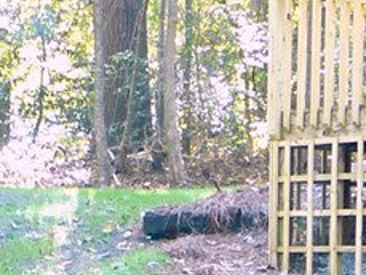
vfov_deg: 8.0
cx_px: -8
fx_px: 1936
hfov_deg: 10.7
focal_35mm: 183
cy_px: 405
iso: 100
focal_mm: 6.1
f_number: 3.1
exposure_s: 1/13
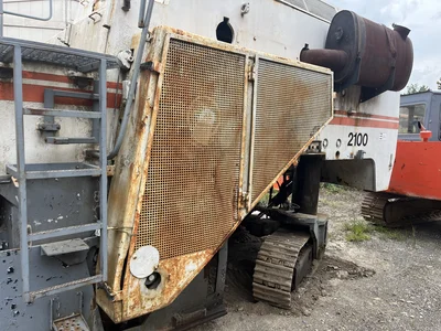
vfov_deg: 53.1
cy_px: 166
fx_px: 331
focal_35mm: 26
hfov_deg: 67.3
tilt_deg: -1.8
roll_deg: -1.7
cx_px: 220
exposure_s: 1/928
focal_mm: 5.1
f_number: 1.6
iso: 50
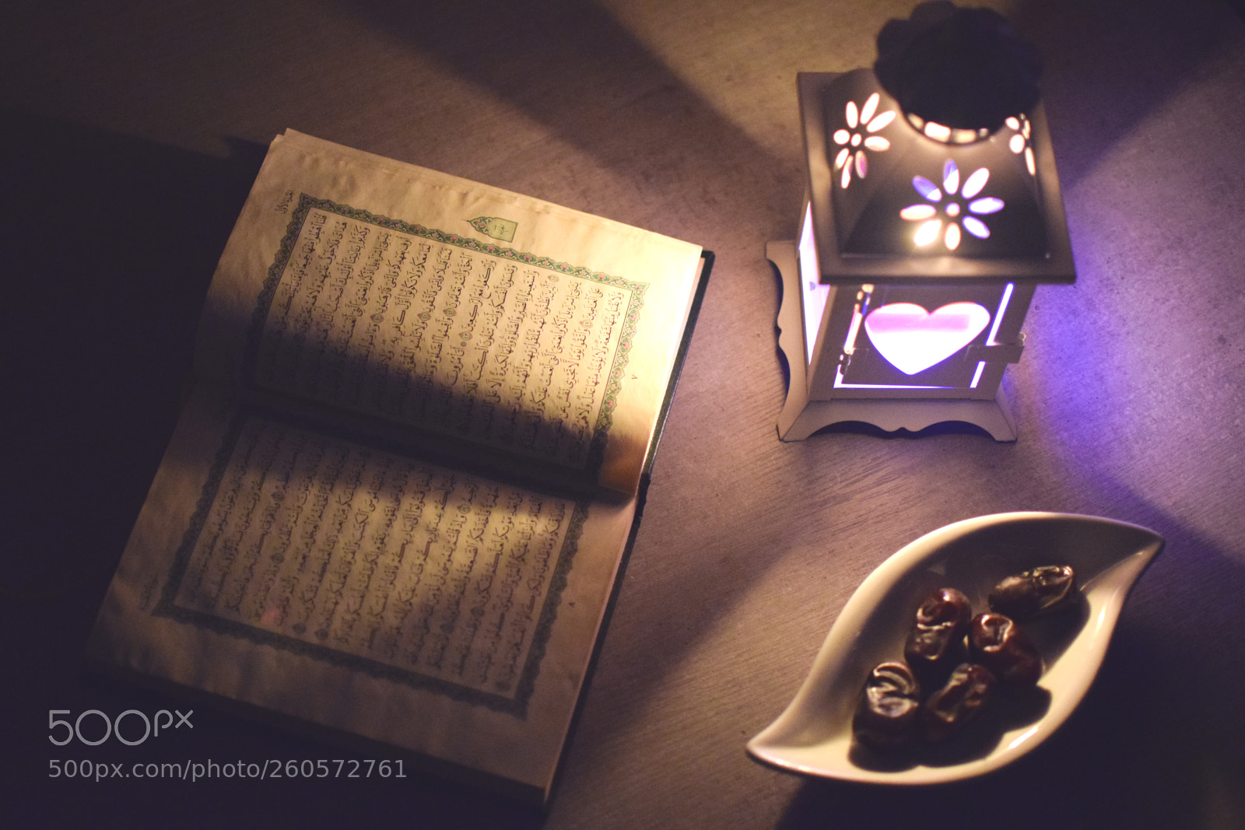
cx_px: 622
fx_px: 1816
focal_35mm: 52
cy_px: 415
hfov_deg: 37.8
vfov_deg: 25.8
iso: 3600
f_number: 1.8
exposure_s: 1/60
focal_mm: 35
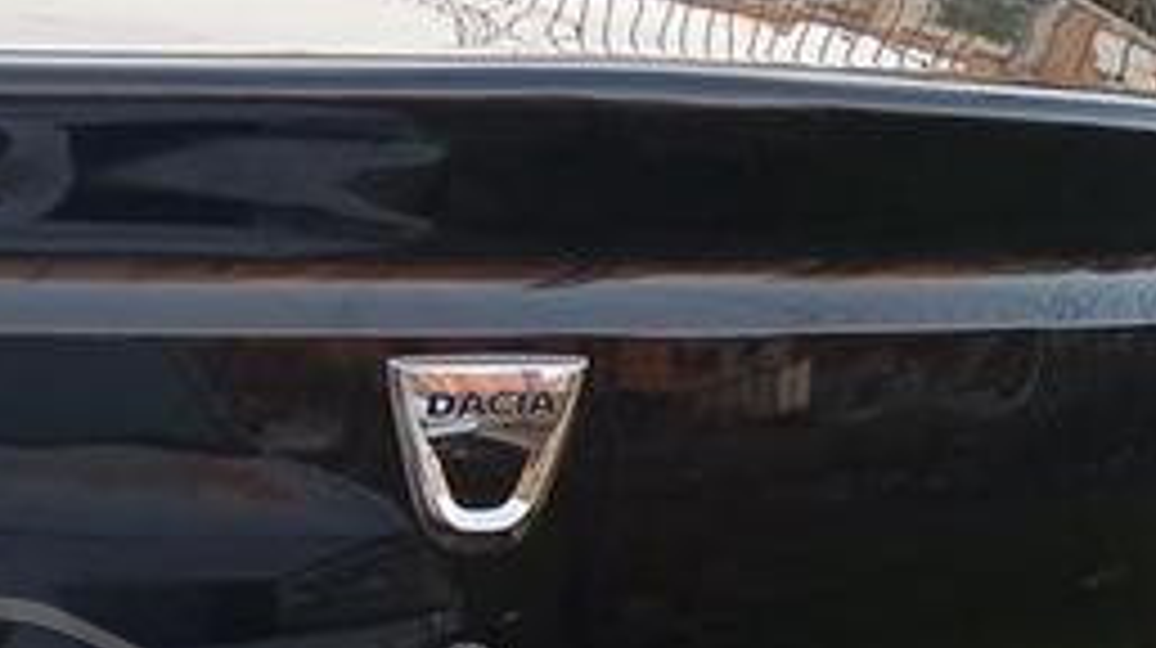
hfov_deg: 20.2
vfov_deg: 11.6
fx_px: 3154
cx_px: 45
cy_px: 684
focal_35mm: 103
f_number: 1.8
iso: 450
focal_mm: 4.22
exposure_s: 1/100
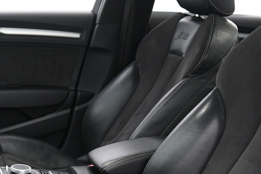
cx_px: 108
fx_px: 493
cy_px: 188
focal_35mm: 68
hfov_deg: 29.6
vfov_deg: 19.2
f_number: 4
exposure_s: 1/15
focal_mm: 24
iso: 2000
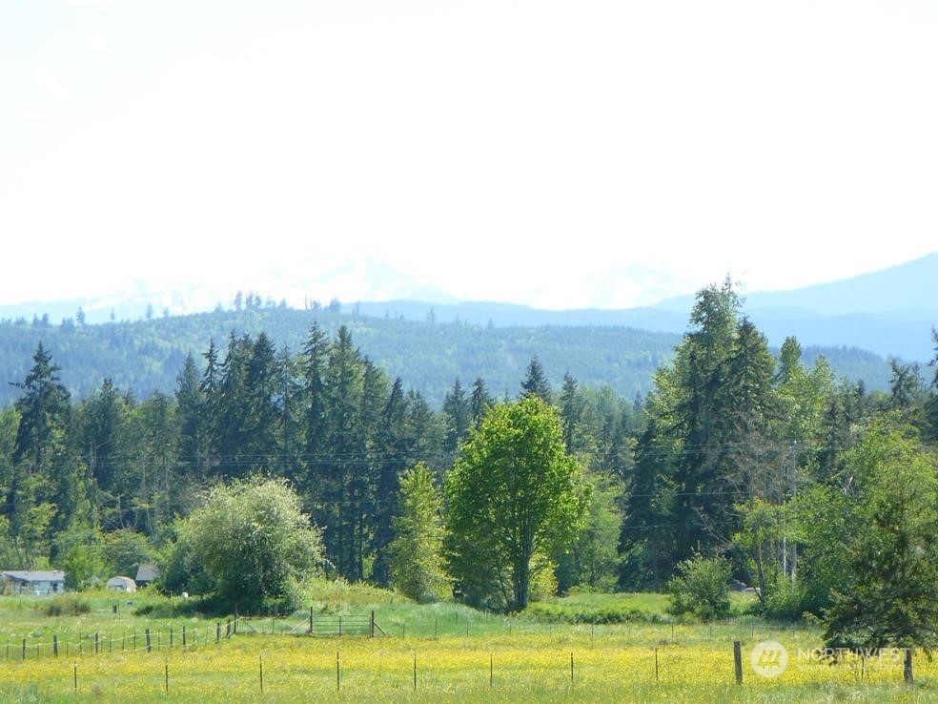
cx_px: 469
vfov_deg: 8.8
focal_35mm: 168
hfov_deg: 11.8
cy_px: 352
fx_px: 4552
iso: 80
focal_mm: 25
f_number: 4
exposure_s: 1/320
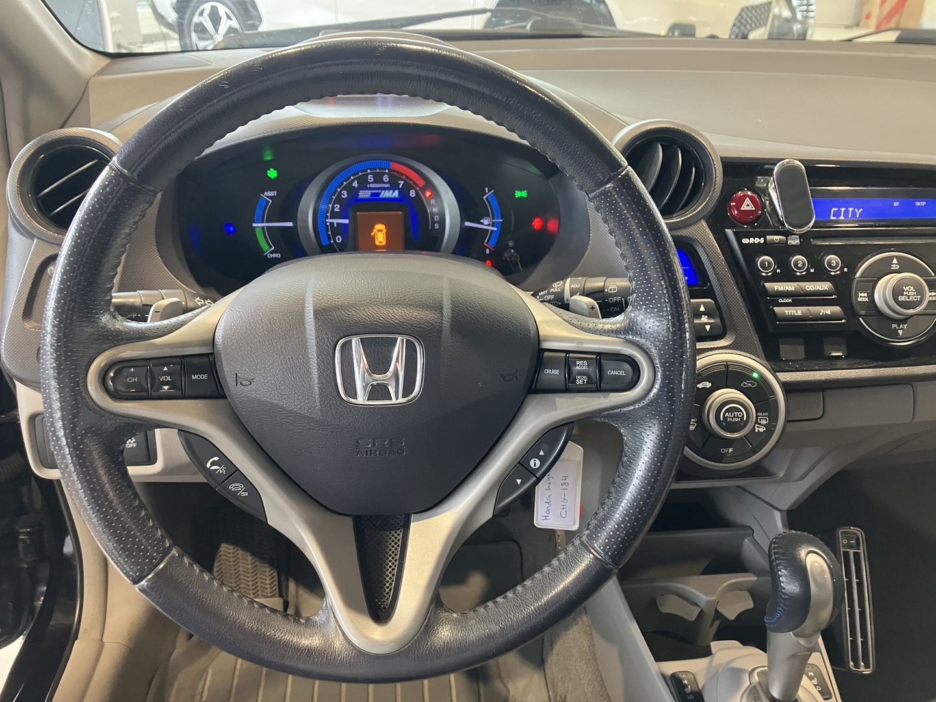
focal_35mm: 28
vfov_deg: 49.7
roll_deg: -0.9
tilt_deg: -27.8
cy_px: 351
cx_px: 468
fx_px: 757
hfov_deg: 63.4
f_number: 1.8
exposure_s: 1/58
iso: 320
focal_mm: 3.99
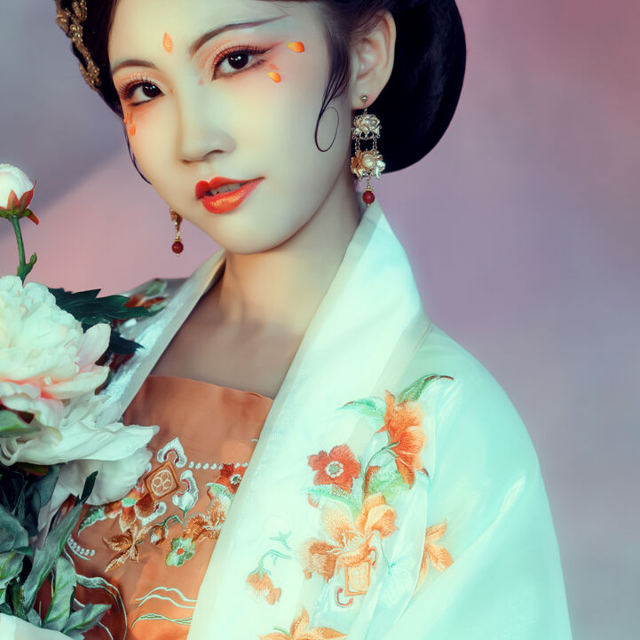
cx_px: 121
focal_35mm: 106
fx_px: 2217
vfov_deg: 16.4
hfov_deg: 16.3
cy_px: 279
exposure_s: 1/100
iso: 125
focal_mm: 50
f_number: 2.5
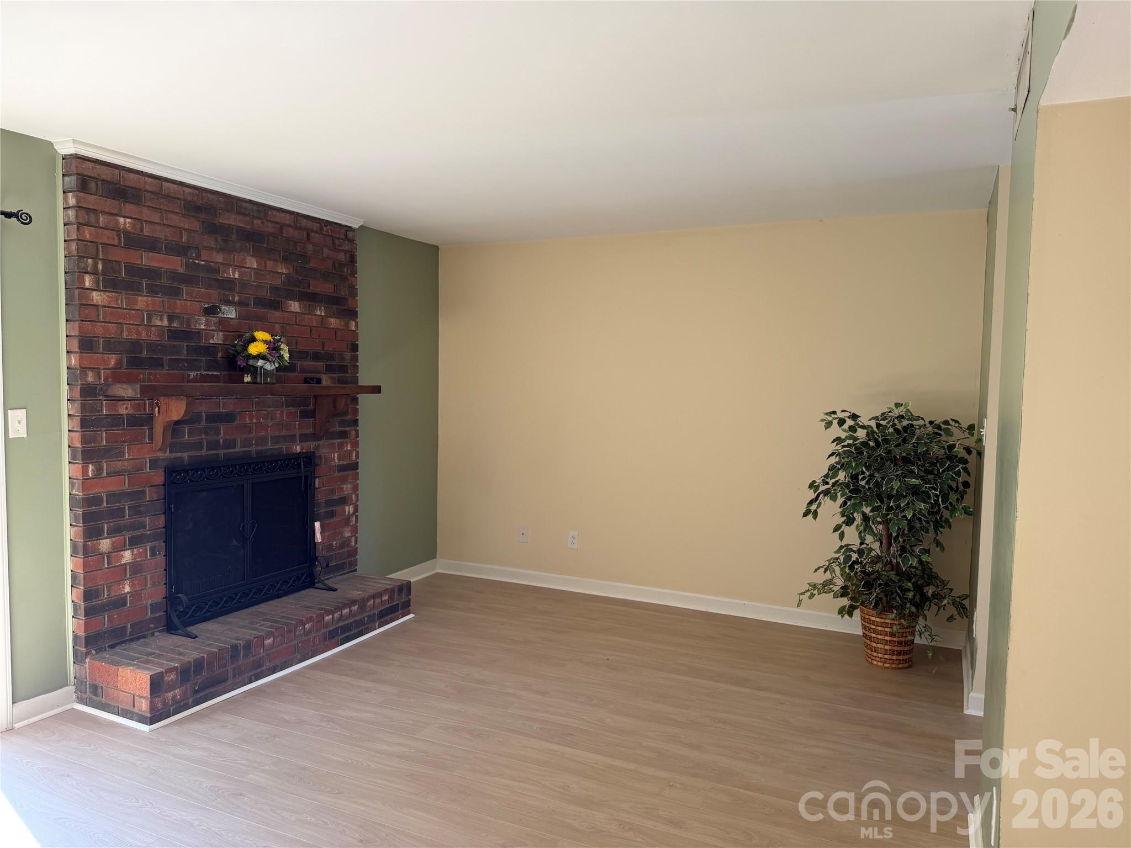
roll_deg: -0.6
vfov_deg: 56.8
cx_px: 566
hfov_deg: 71.6
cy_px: 424
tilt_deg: -4.0
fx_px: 784
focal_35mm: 24
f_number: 1.78
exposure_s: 1/121
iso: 100
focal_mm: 6.76
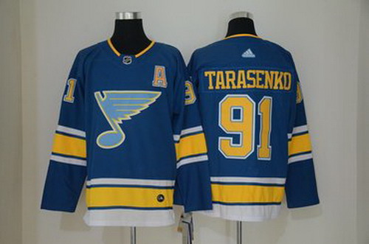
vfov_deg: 25.6
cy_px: 122
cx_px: 184
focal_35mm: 52
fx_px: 537
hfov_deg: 37.9
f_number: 5
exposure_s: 1/100
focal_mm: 35
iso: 4000
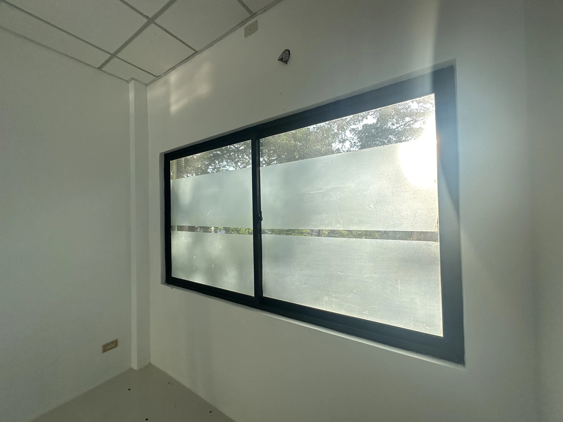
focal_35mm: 14
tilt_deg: +1.9
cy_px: 211
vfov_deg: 85.7
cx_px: 282
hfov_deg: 102.1
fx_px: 228
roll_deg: +1.4
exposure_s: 1/99
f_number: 2.2
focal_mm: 2.22
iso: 100
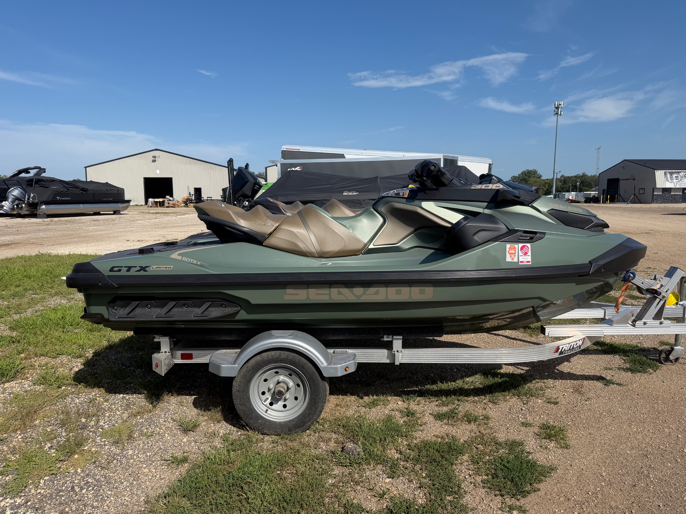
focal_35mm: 24
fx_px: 476
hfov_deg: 71.6
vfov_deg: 56.8
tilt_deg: -8.8
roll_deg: -1.6
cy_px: 257
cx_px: 343
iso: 80
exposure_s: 1/5319
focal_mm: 6.76
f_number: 1.78
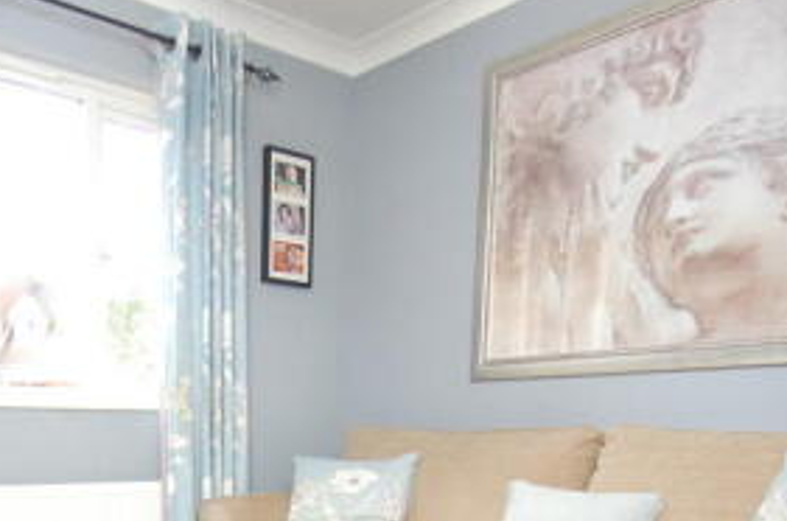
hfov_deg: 52.3
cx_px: 202
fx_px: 763
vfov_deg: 34.7
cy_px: 503
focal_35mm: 35
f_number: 4
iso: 400
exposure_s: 1/60
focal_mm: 10
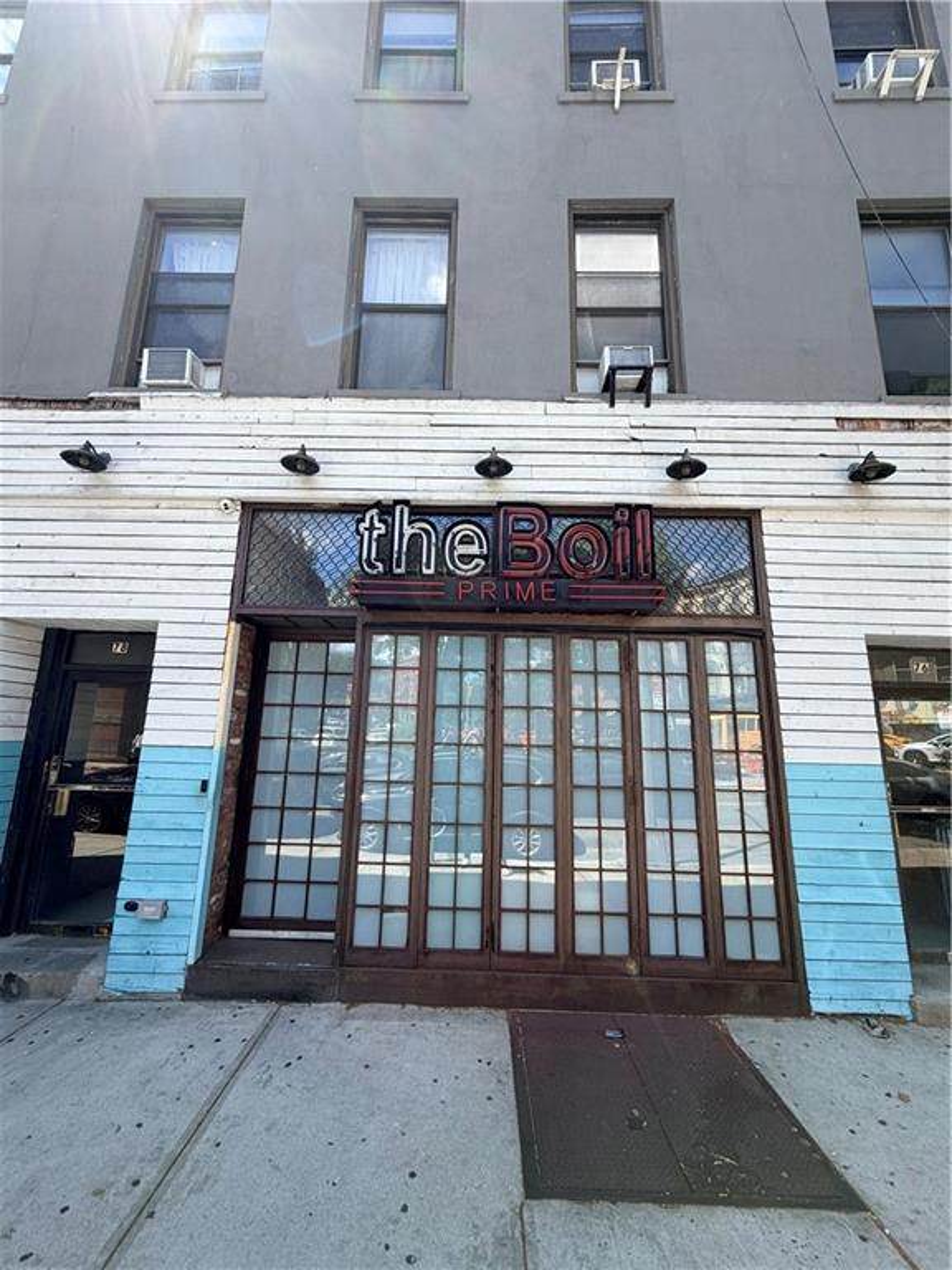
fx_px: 513
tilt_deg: +12.1
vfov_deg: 102.1
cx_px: 476
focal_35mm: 14
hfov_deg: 85.7
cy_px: 635
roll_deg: -1.0
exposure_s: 1/502
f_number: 2.2
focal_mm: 2.22
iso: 64
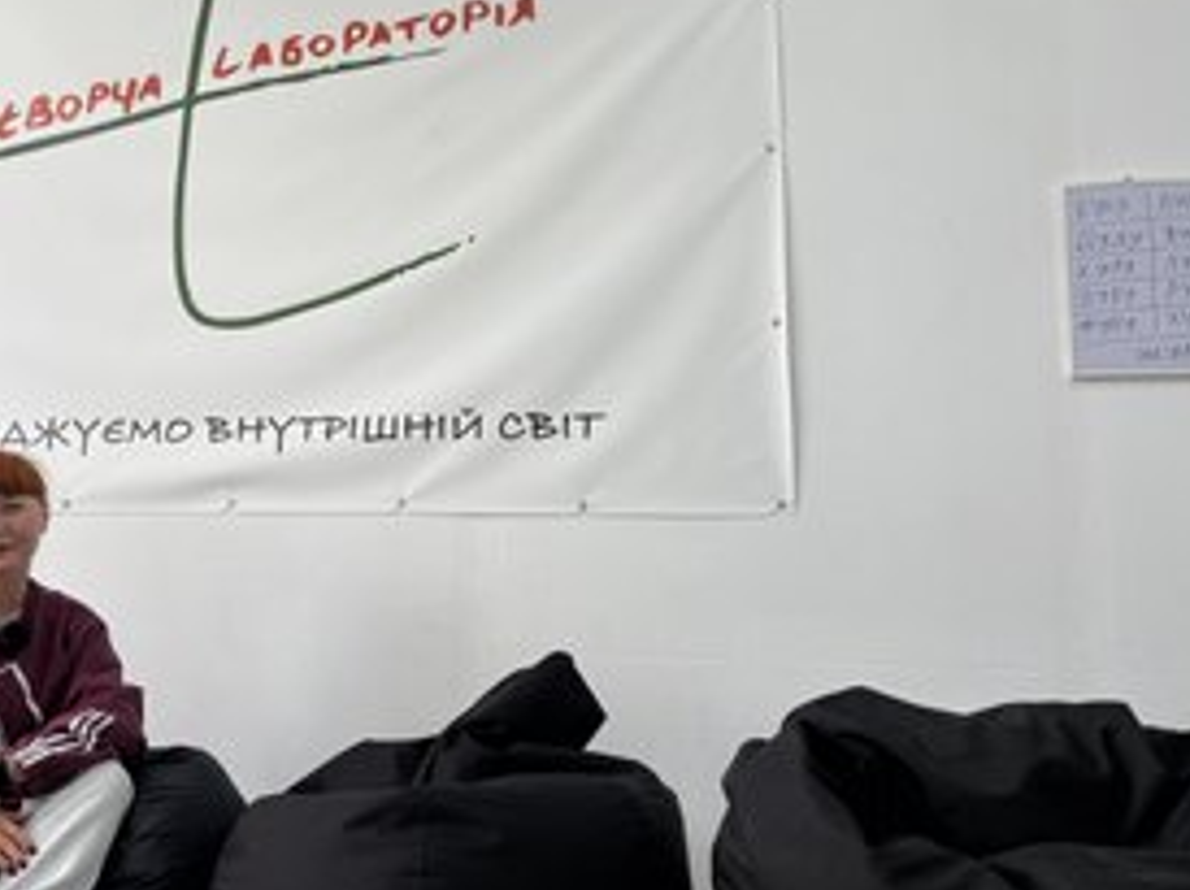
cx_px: 378
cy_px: 382
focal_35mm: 38
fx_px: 1305
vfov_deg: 37.6
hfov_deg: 48.0
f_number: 1.6
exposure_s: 1/112
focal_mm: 5.96
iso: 32
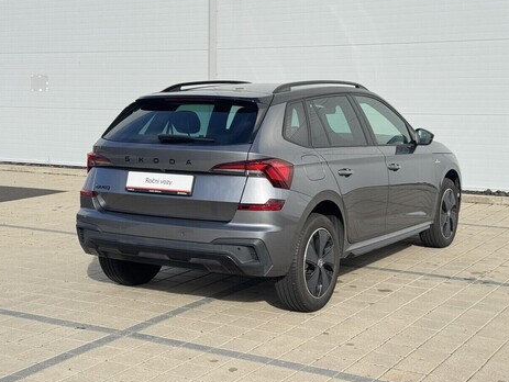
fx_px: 839
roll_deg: -0.5
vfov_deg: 25.7
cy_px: 175
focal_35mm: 57
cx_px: 259
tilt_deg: -4.4
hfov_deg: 33.8
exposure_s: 1/2513
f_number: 1.78
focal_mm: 6.76
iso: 64
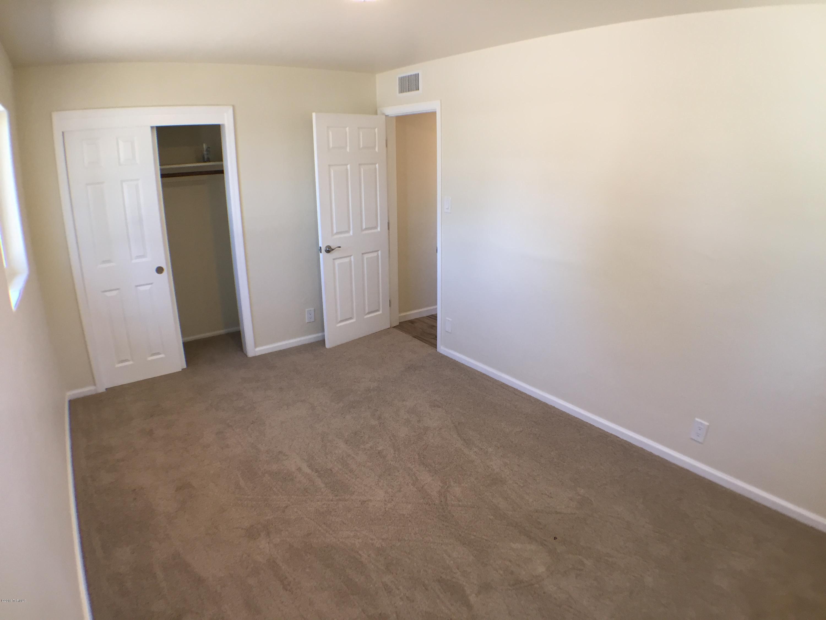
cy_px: 310
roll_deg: +0.0
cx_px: 413
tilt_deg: -17.2
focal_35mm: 29
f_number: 2.2
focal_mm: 4.15
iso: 32
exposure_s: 1/30
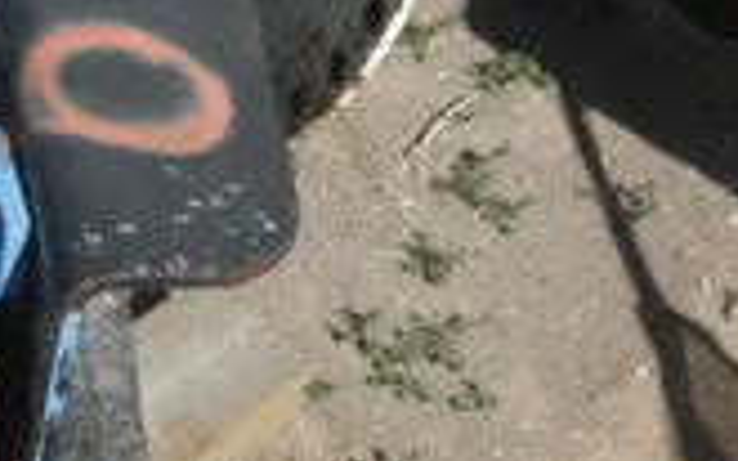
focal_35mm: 113
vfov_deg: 11.6
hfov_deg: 18.3
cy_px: 125
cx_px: 152
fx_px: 2272
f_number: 9.6
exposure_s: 1/125
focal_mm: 7.9
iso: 64
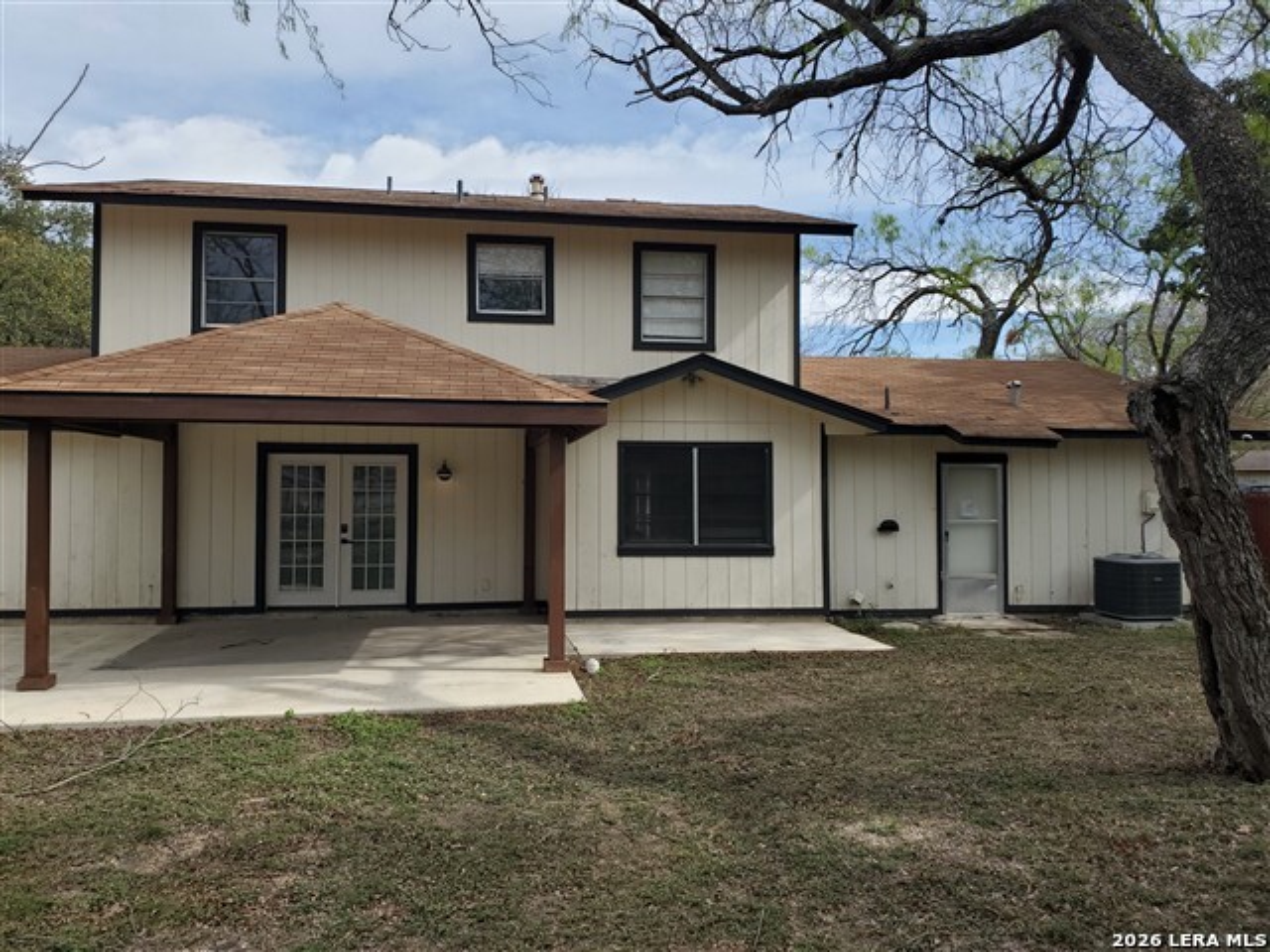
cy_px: 476
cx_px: 635
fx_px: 954
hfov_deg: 67.3
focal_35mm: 26
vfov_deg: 53.1
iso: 50
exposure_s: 1/1404
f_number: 2.4
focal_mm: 4.3
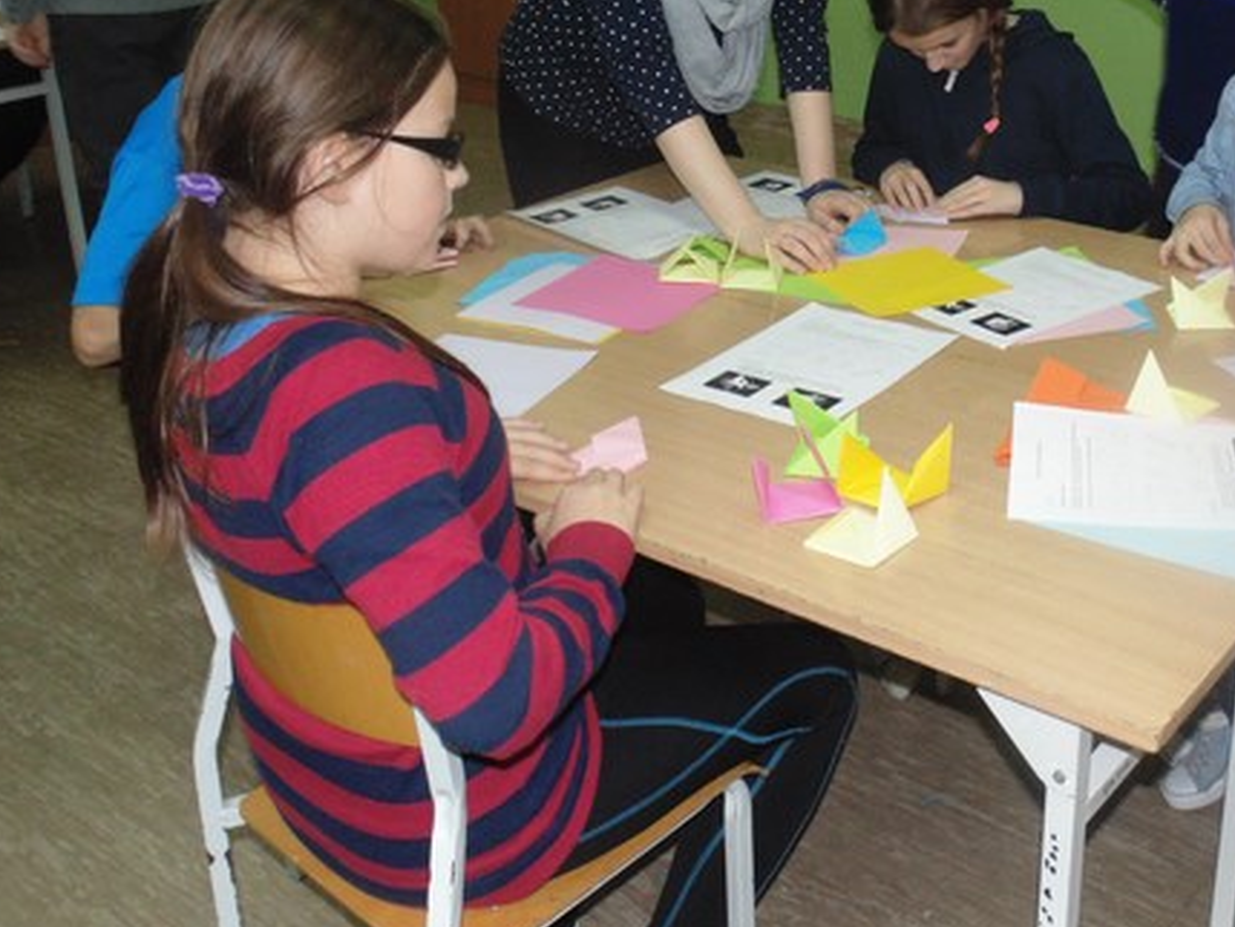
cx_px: 875
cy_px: 288
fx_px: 1463
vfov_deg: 34.7
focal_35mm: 41
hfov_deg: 44.7
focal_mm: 4
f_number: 3.1
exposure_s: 1/30
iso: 200
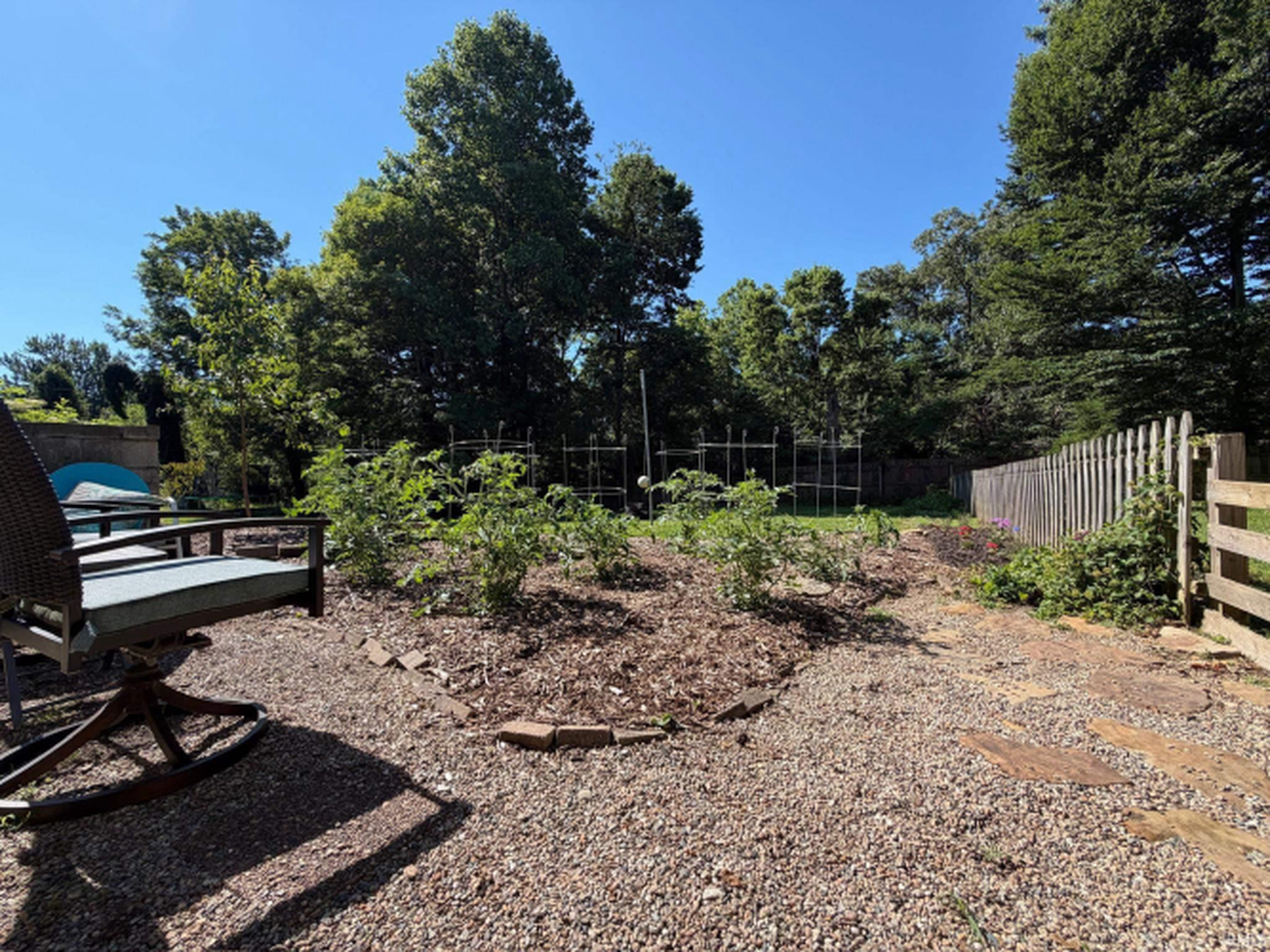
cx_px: 635
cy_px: 476
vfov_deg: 85.7
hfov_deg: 102.1
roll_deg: +1.7
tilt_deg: -2.0
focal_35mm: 14
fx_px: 514
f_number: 2.2
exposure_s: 1/770
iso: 32
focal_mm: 2.22
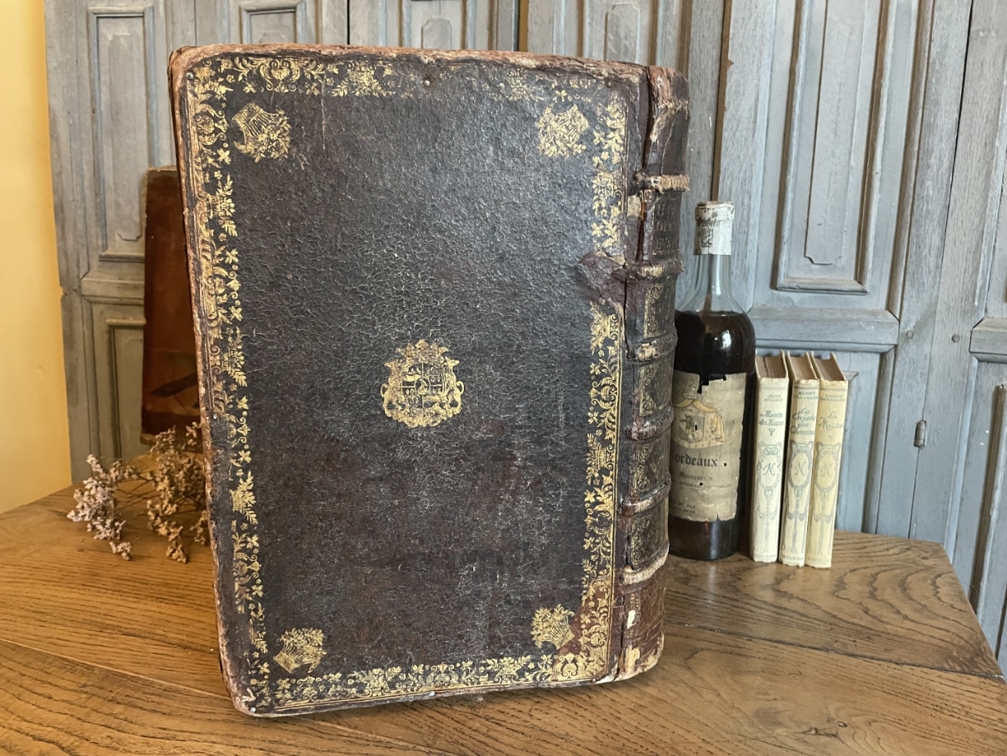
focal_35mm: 26
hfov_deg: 67.3
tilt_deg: -12.3
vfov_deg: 53.1
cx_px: 504
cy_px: 378
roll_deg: -0.2
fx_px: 756
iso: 400
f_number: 1.6
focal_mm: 4.2
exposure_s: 1/33
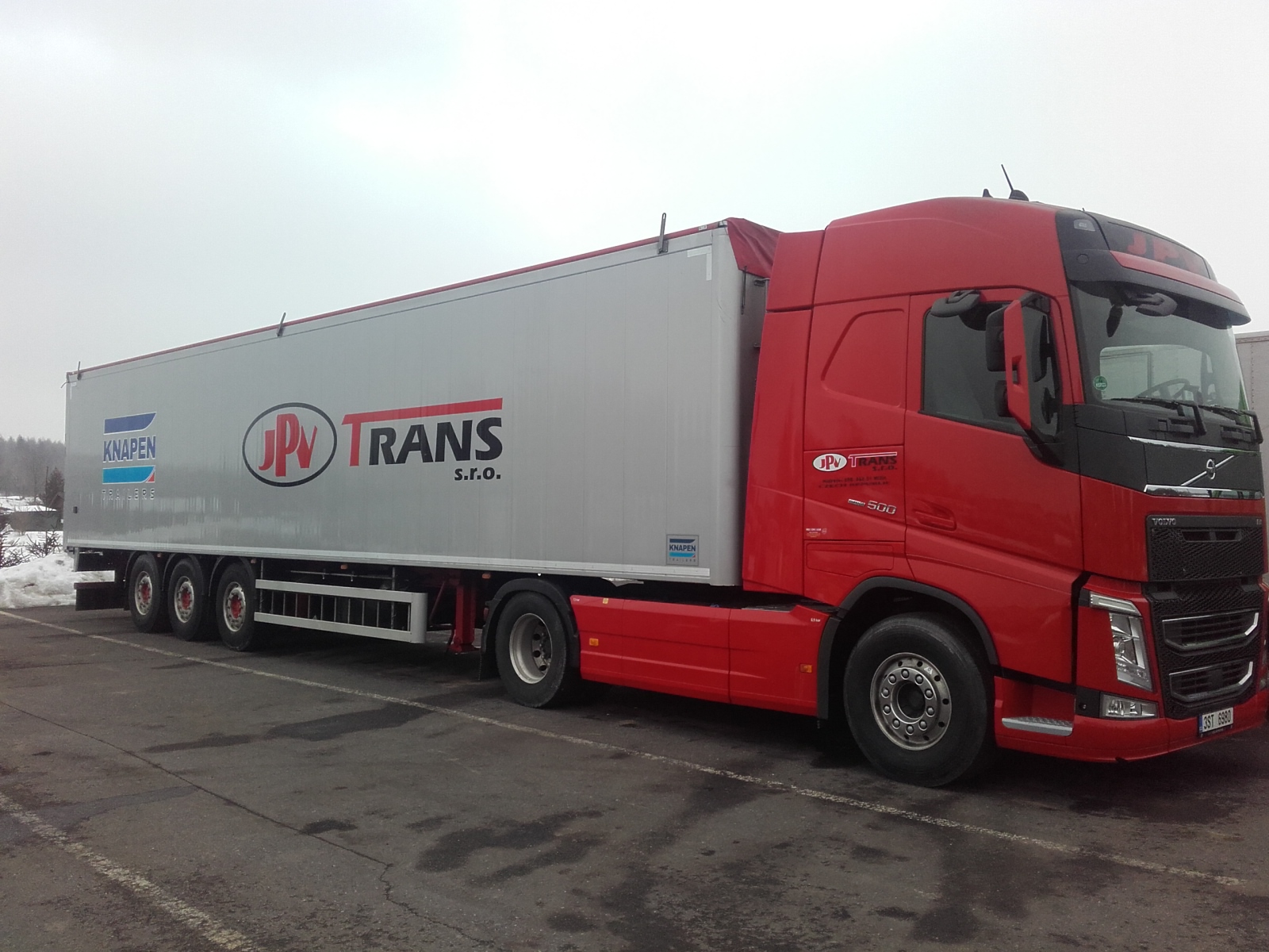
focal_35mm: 31
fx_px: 1136
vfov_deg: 45.4
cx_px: 634
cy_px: 476
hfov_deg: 58.4
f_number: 2.2
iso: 50
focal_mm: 3.31
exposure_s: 1/443
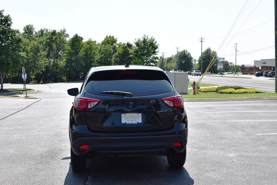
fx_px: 416
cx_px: 138
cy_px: 92
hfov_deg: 36.9
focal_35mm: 54
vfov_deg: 25.1
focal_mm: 36
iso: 110
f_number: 8
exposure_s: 1/250
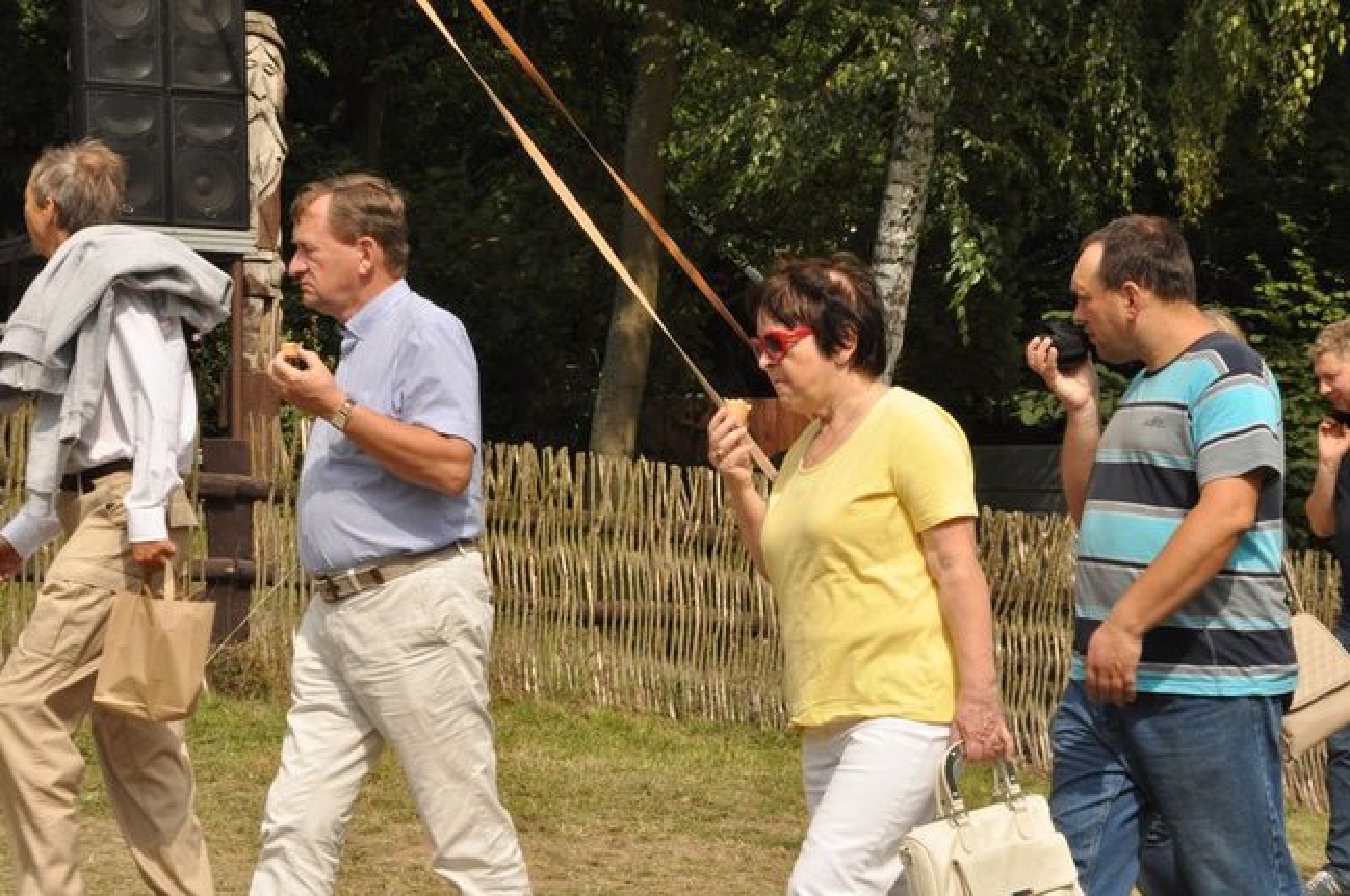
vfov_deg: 14.0
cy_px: 448
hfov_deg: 20.9
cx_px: 675
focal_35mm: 98
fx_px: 3652
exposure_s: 1/200
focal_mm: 65
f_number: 25
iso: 400
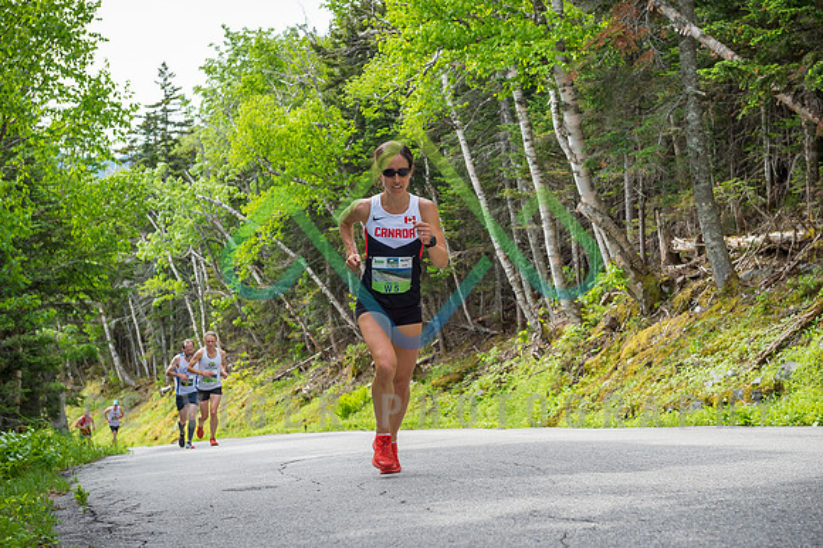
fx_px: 1643
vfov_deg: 18.9
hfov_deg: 28.1
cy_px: 250
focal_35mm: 72
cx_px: 467
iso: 400
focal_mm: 62
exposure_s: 1/640
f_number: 5.6
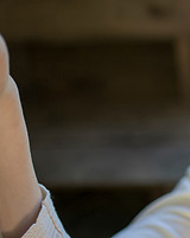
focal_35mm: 95
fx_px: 670
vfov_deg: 20.1
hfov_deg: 14.6
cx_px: 315
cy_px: 80
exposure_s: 1/250
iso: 100
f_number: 1.8
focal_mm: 35
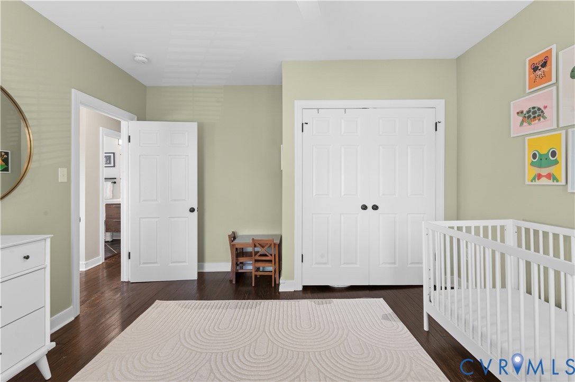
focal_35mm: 16
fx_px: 255
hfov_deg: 96.8
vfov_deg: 73.7
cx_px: 288
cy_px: 191
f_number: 9
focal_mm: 16
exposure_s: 1/10
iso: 1250
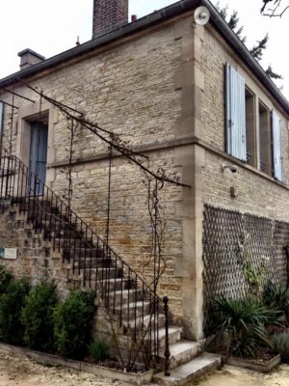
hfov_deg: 42.9
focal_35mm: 33
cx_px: 144
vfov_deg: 55.4
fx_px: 367
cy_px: 193
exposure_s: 1/60
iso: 64
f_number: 2.4
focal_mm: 4.12
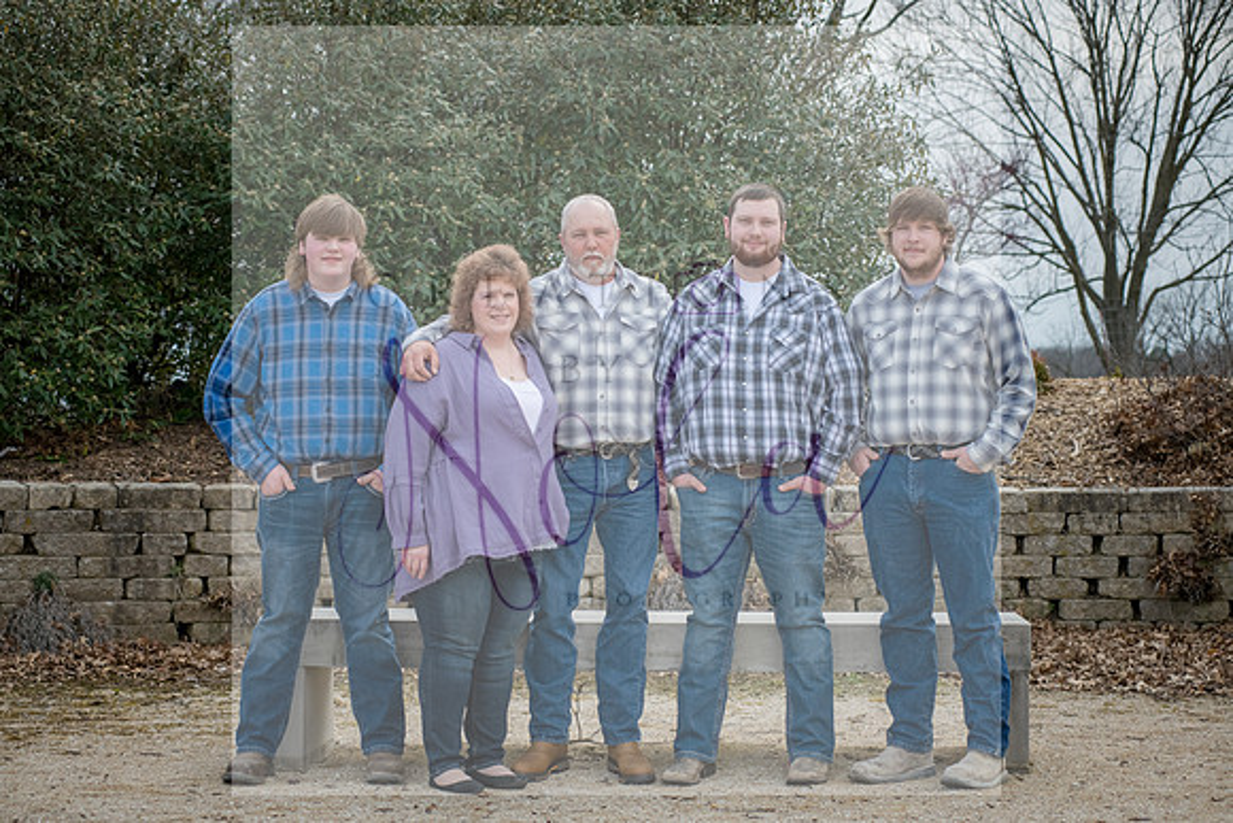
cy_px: 412
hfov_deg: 25.4
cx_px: 616
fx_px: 2741
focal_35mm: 80
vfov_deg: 17.1
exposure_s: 1/640
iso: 400
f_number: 7.1
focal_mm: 80
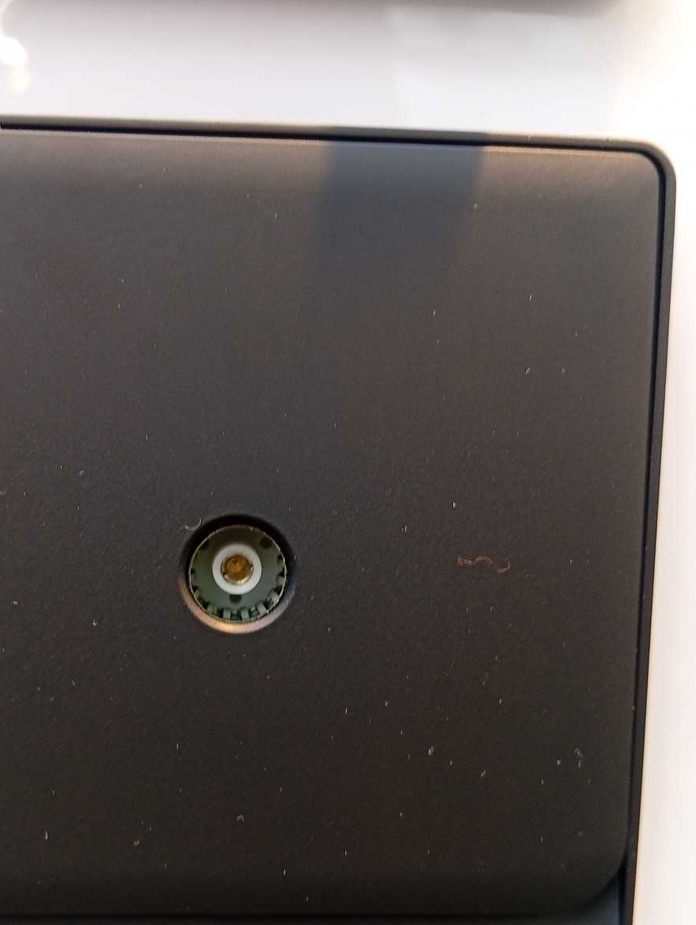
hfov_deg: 38.4
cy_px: 542
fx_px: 990
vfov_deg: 49.8
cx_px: 247
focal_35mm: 37
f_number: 1.8
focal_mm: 3.84
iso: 129
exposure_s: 1/50
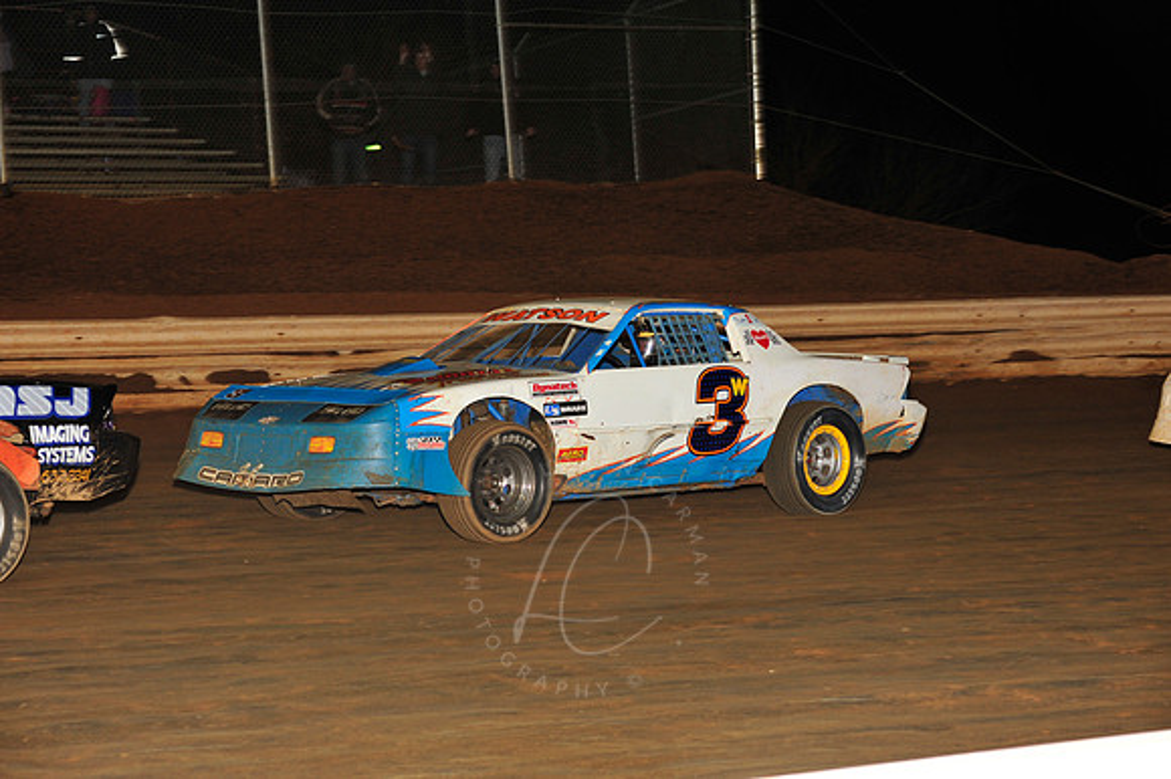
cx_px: 586
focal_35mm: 105
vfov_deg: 13.0
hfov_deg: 19.5
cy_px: 390
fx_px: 3413
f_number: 6.3
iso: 800
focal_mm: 105
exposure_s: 1/250
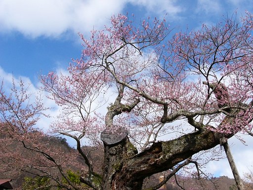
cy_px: 95
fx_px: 256
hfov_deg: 52.6
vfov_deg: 40.7
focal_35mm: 35
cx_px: 126
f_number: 8
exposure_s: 1/250
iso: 100
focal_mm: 4.6
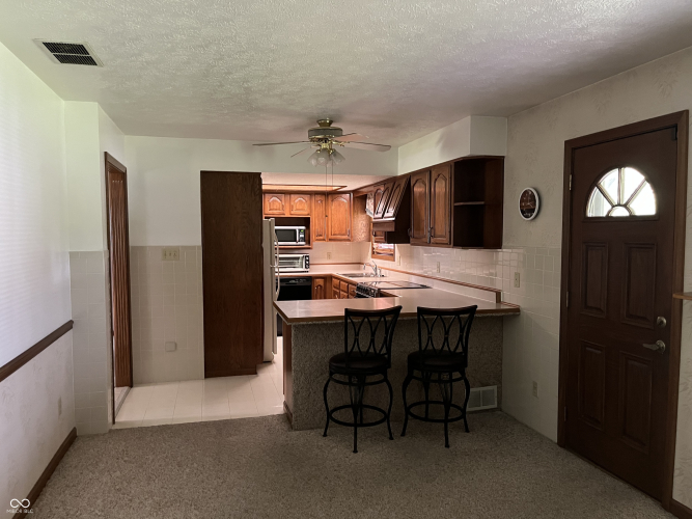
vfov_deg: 53.0
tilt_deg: -3.2
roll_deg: -0.8
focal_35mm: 26
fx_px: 520
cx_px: 346
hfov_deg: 67.3
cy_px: 260
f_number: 1.6
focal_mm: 5.1
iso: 500
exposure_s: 1/30
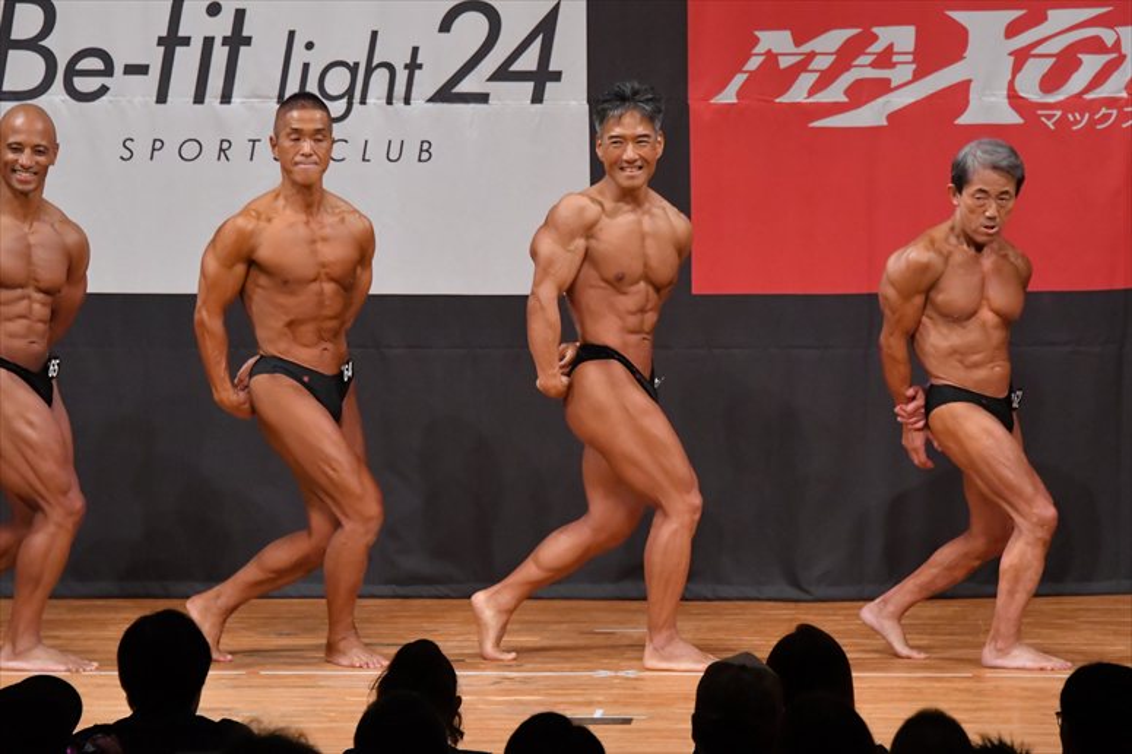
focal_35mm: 270
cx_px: 566
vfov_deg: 5.1
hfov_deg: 7.6
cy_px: 377
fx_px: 8486
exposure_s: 1/400
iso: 6400
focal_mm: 180
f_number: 5.6
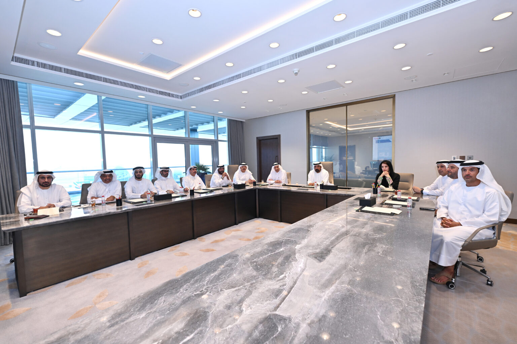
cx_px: 258
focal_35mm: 15
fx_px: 215
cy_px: 172
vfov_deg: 77.3
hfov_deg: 100.4
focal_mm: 15
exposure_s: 1/160
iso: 640
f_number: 5
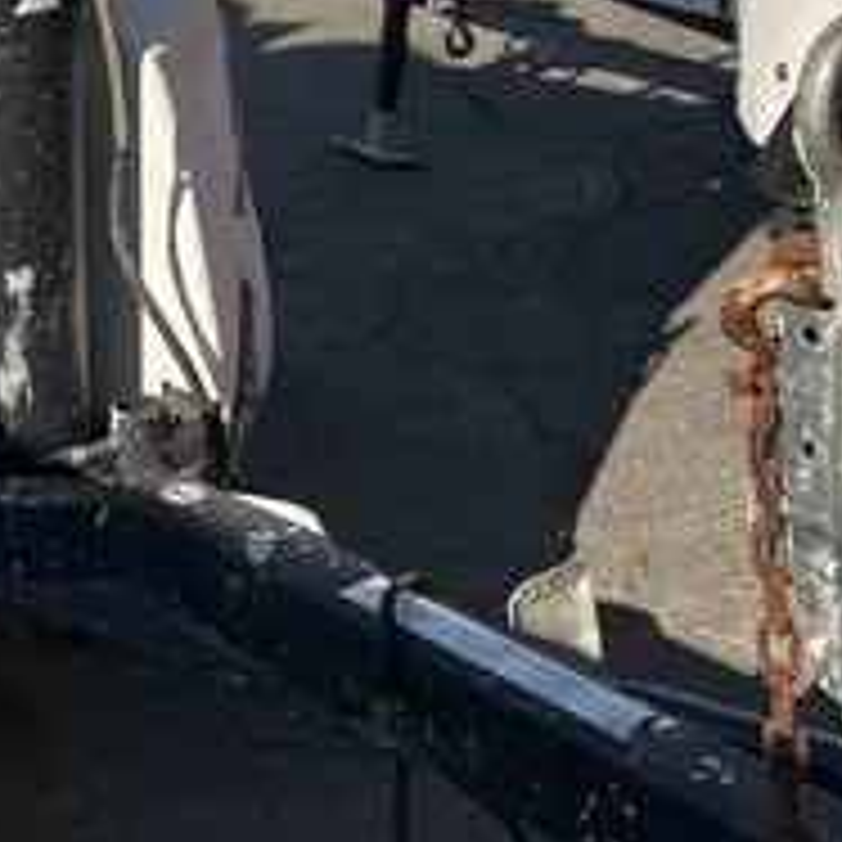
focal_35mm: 90
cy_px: -448
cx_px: 86
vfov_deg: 17.3
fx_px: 2477
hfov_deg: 19.0
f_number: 1.6
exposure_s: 1/4651
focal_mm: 5.1
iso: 50
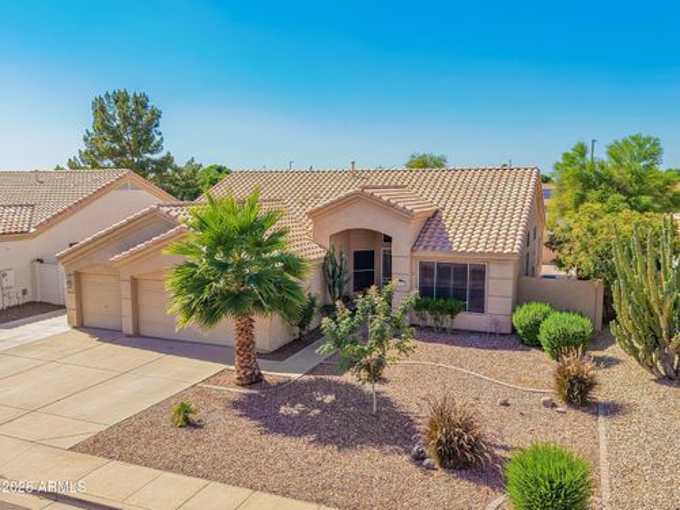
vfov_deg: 56.8
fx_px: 471
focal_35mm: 24
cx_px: 340
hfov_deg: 71.6
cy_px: 255
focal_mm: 8.67
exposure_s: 1/3000
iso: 360
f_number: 1.8
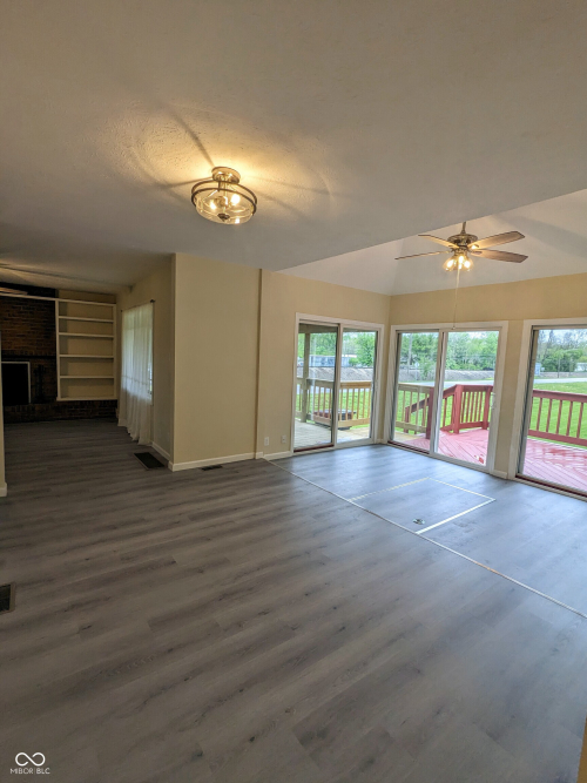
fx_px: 362
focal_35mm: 16
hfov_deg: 78.1
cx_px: 294
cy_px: 392
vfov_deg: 94.5
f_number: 2.2
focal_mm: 2.35
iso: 88
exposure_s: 1/120
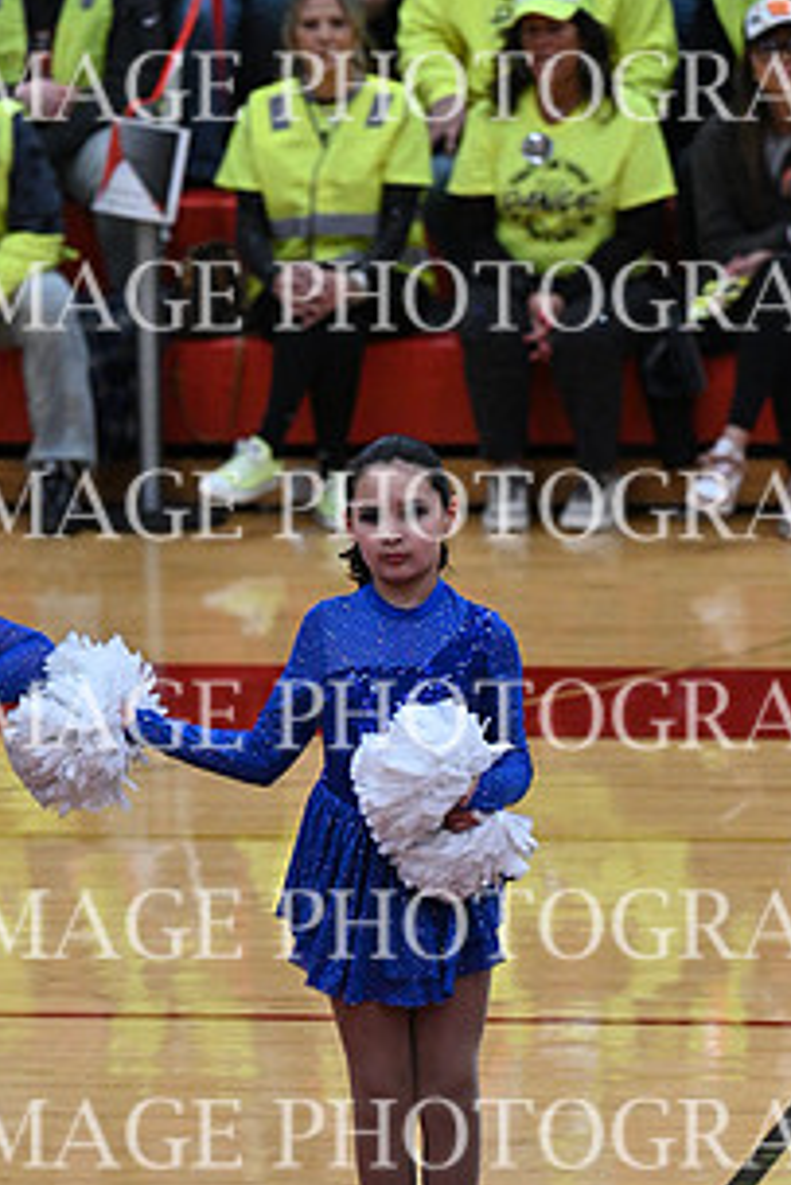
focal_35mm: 381
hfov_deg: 3.6
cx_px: 247
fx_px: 12542
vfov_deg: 5.4
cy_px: 1029
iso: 4000
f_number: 4
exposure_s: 1/400
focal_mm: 200
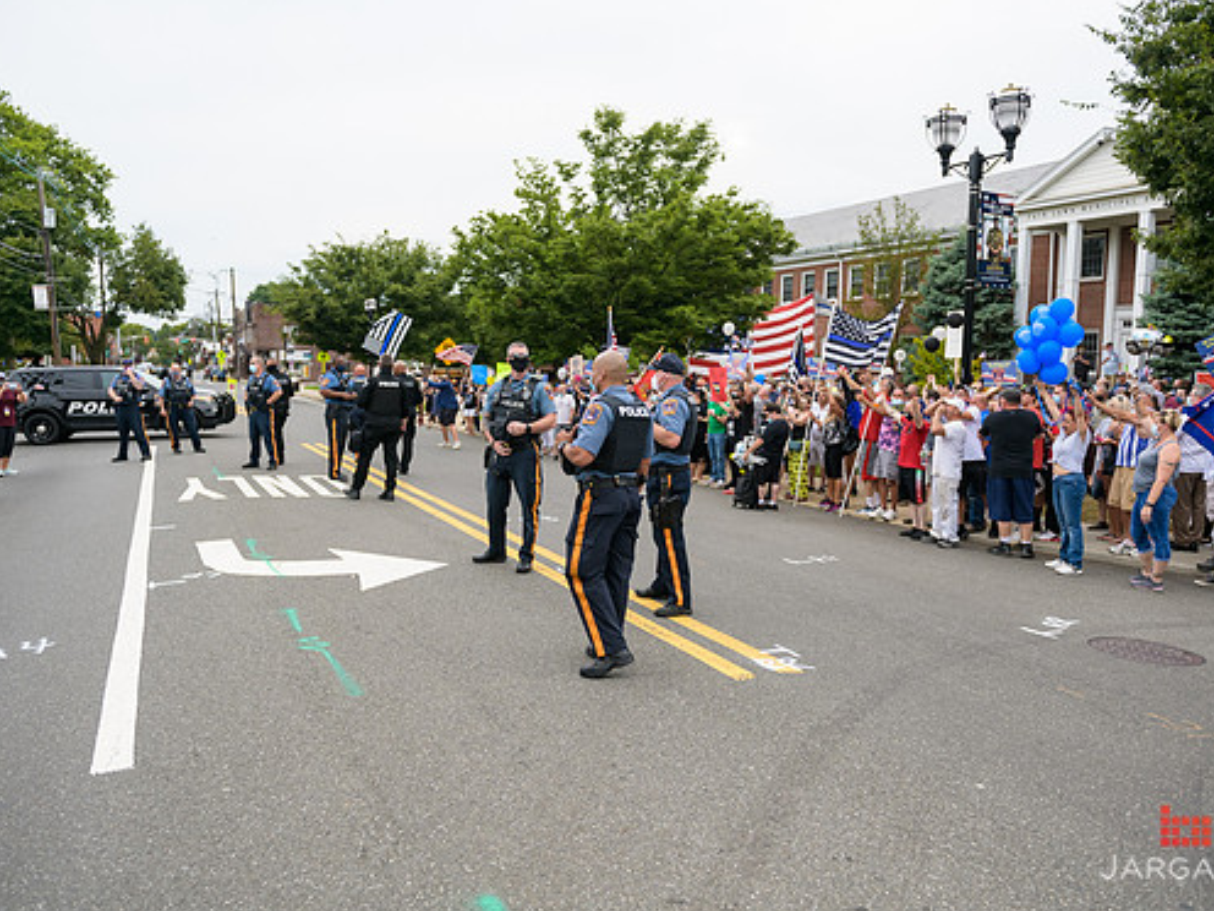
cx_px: 624
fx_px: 947
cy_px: 459
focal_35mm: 27
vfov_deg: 51.4
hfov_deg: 65.3
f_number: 3.2
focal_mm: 24
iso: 200
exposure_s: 1/640
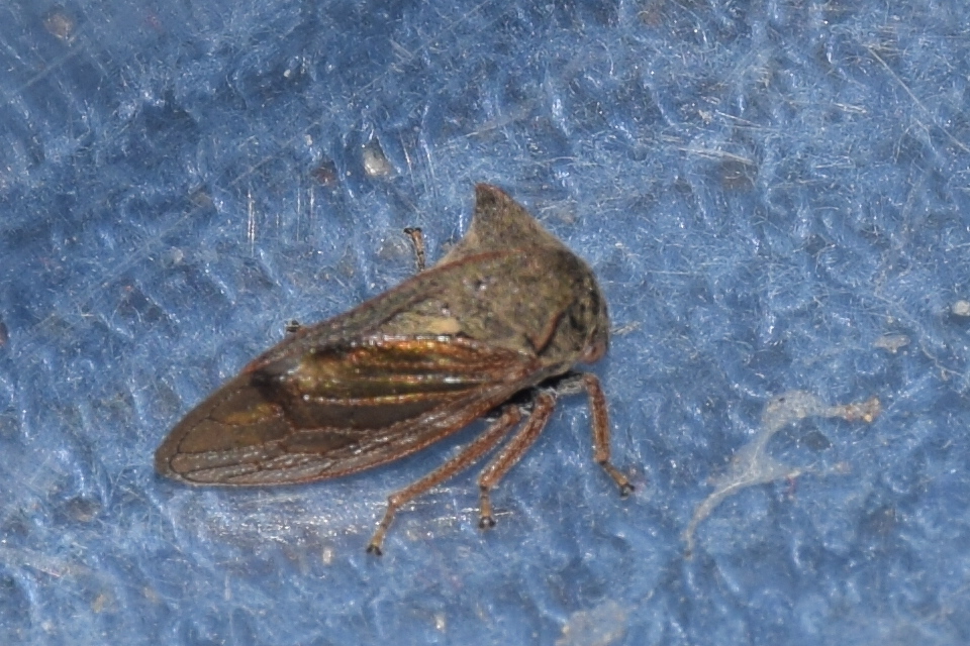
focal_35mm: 210
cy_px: 323
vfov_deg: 6.5
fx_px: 5658
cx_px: 485
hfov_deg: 9.8
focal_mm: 140
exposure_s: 1/160
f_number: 13
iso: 100
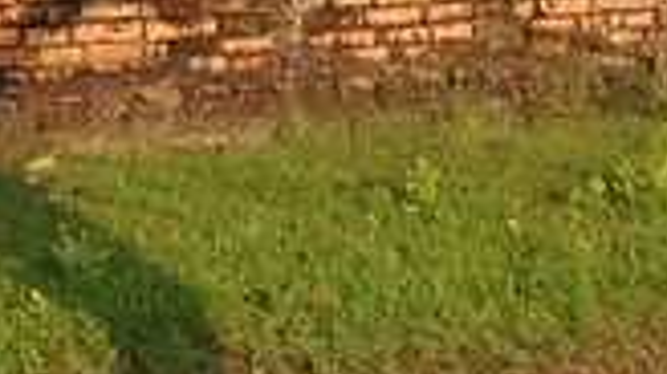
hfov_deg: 6.8
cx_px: -1480
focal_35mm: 279
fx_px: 4931
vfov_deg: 4.1
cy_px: -943
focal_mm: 4.28
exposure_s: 1/800
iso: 50
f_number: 2.4
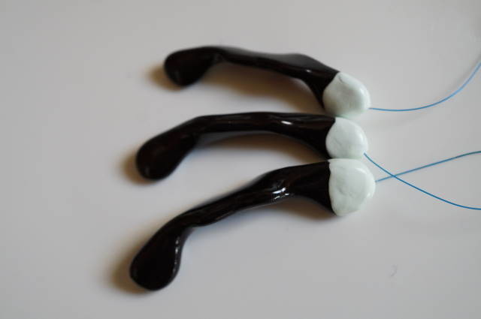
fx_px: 600
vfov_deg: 29.8
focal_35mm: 45
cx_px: 240
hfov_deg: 43.7
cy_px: 160
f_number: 5.6
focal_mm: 30
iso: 1600
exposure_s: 1/125
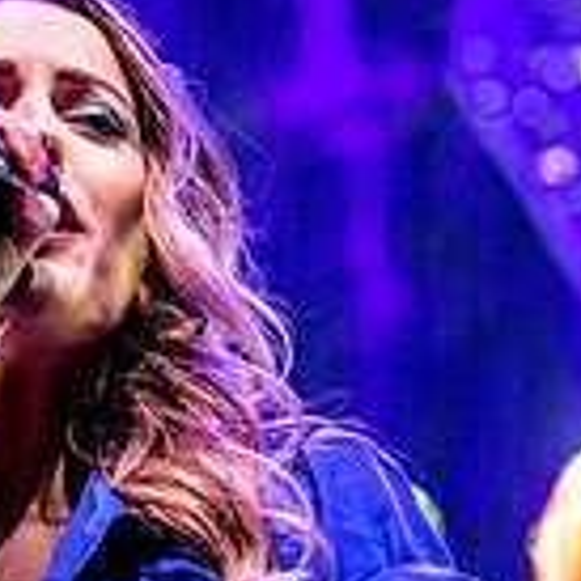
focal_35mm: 562
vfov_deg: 3.1
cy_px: 476
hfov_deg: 3.1
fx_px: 10672
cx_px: 48
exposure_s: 1/320
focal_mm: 145
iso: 6400
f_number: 4.5
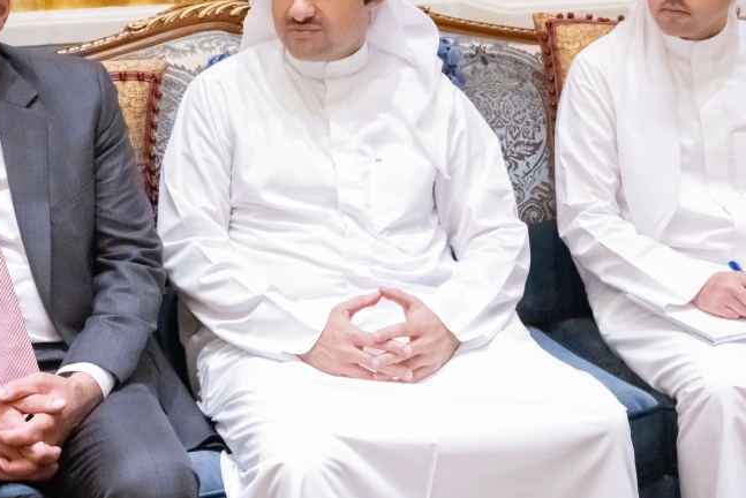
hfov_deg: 26.6
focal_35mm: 76
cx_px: 386
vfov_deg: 17.9
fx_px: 1576
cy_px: 165
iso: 32000
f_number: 6.3
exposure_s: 1/400
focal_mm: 41
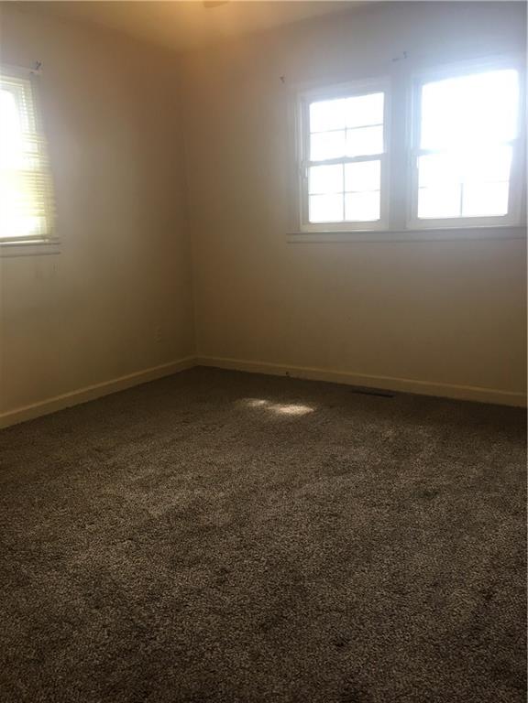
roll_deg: +2.3
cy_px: 352
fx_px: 590
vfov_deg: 61.7
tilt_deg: -12.1
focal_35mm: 29
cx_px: 264
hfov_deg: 48.2
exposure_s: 1/30
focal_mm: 4.15
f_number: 2.2
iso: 64
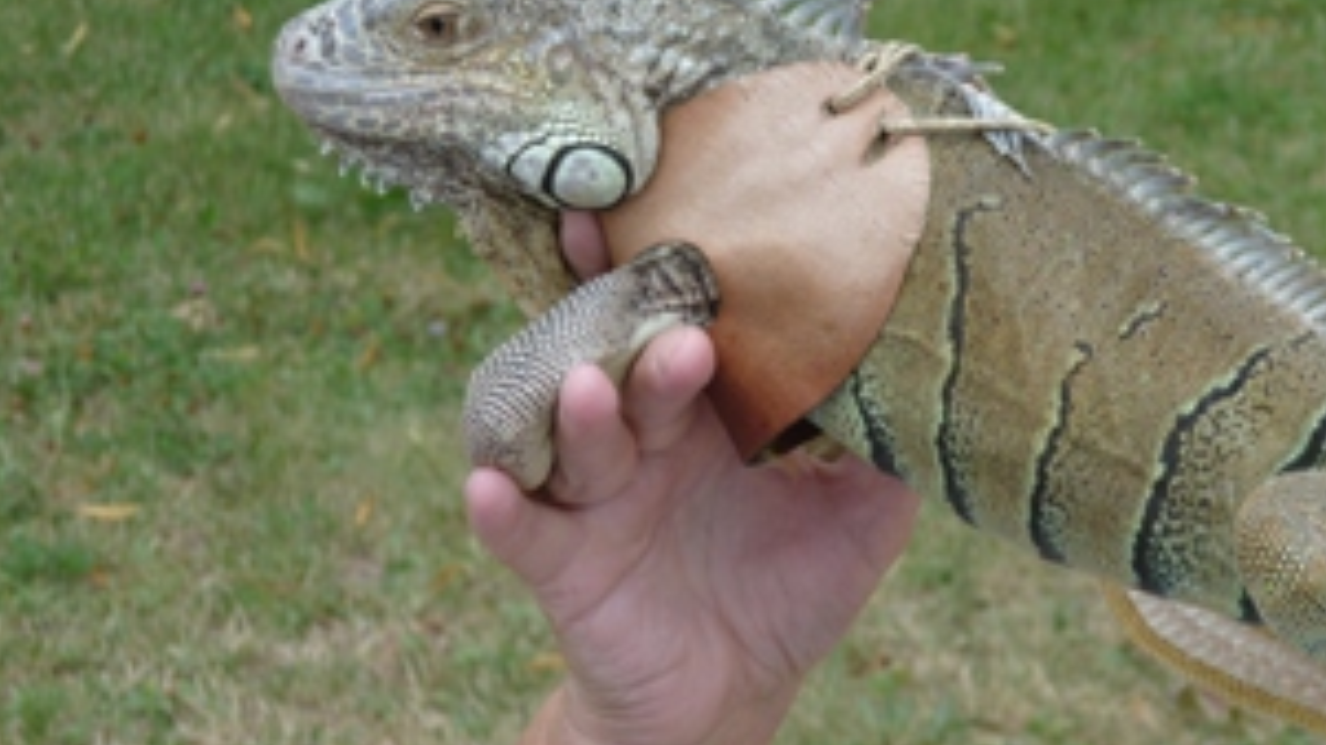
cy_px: 300
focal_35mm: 162
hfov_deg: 13.3
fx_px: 5693
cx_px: 841
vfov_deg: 7.5
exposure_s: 1/100
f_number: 5.3
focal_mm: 20.2
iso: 80
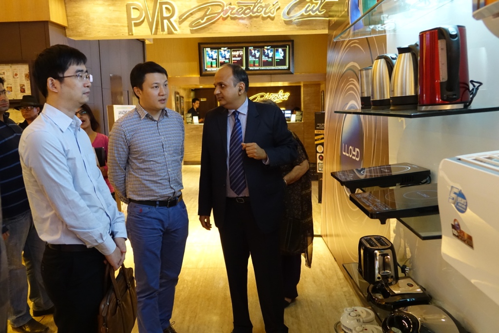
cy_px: 166
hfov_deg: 61.9
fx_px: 416
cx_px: 250
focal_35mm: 30
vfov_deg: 43.6
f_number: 2.8
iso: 2000
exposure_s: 1/30
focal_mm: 11.13
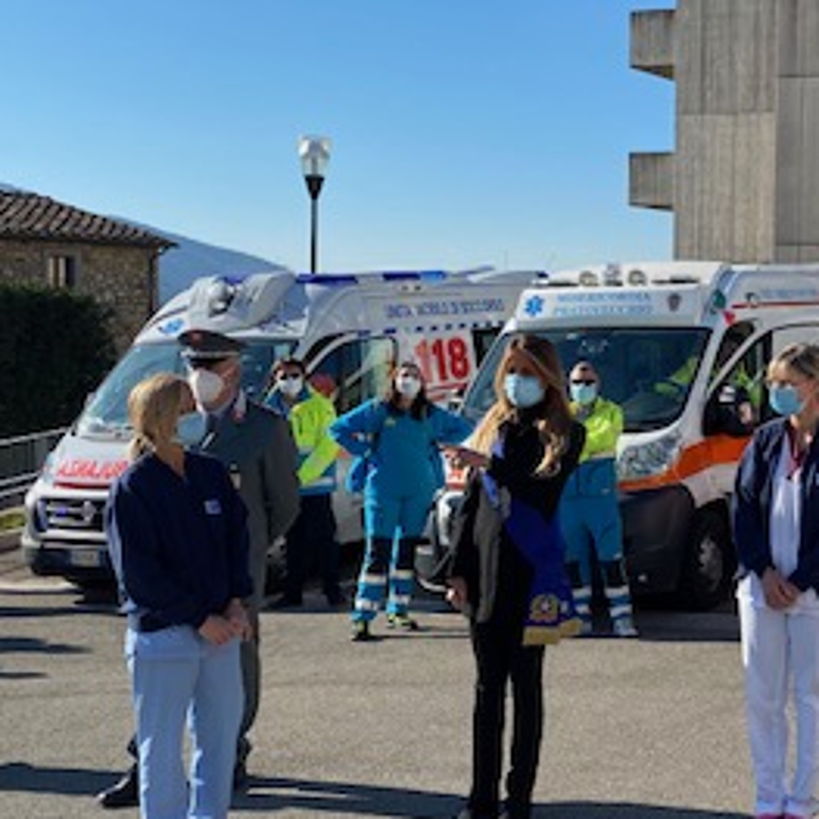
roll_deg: -1.1
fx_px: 1499
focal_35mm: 56
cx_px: 838
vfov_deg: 30.6
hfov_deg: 28.5
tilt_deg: -4.2
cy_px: 395
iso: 32
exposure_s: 1/2105
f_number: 1.8
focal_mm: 4.25
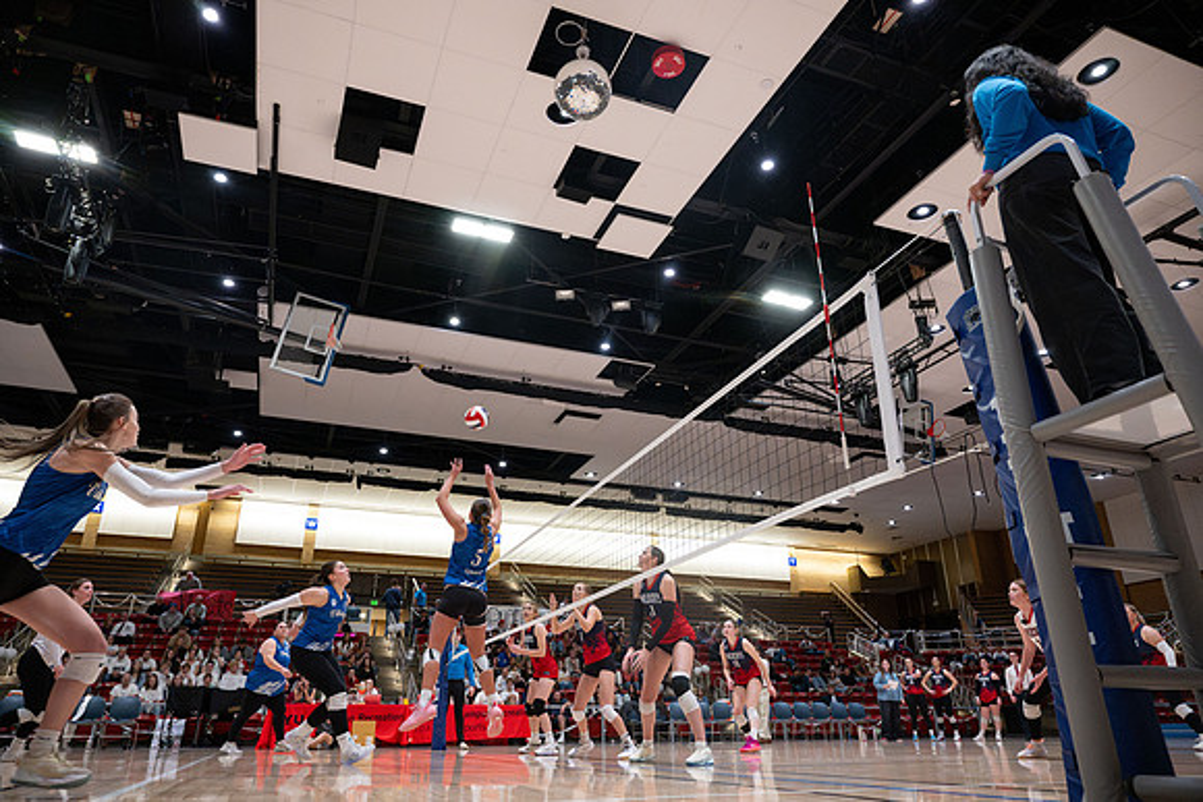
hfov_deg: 73.7
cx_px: 602
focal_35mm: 24
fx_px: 802
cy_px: 401
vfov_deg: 53.2
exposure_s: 1/400
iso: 6400
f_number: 4
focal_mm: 24
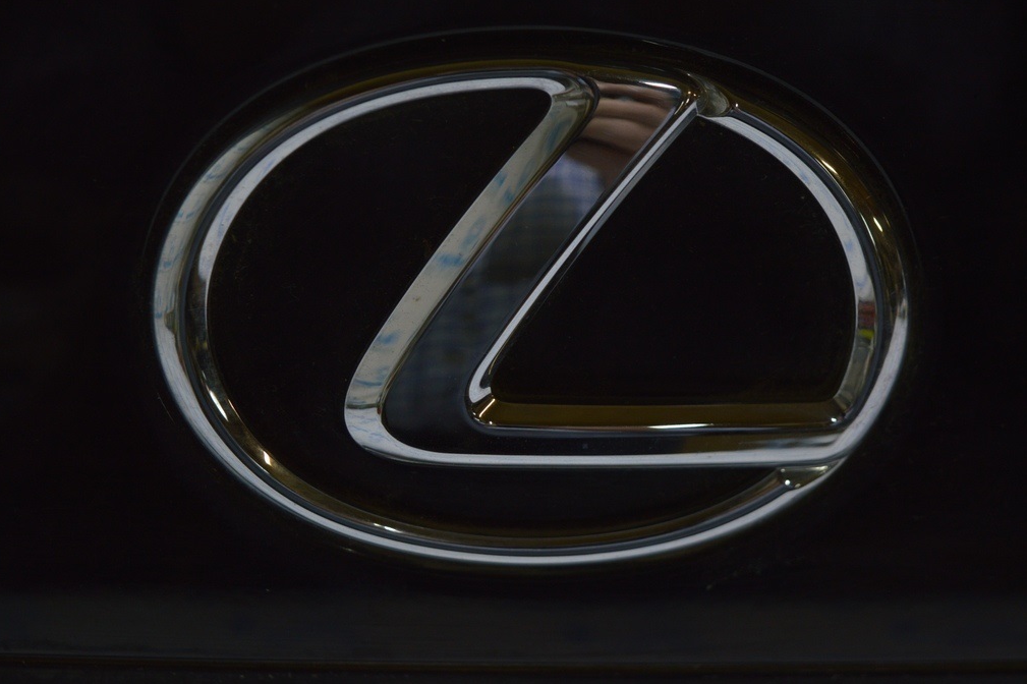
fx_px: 1996
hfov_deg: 28.9
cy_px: 340
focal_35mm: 70
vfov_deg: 19.4
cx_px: 518
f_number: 5
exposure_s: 1/80
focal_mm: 46
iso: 400
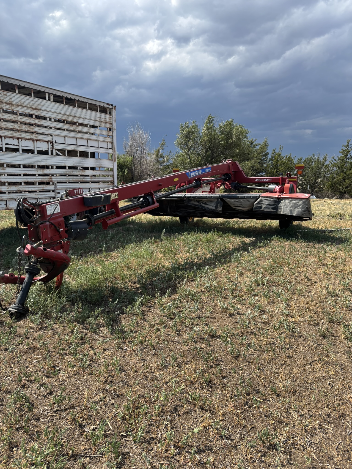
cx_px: 176
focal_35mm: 26
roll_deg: -2.3
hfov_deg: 53.1
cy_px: 234
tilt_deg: -7.3
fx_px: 353
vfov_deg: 67.3
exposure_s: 1/2024
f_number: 1.6
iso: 50
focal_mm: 5.96
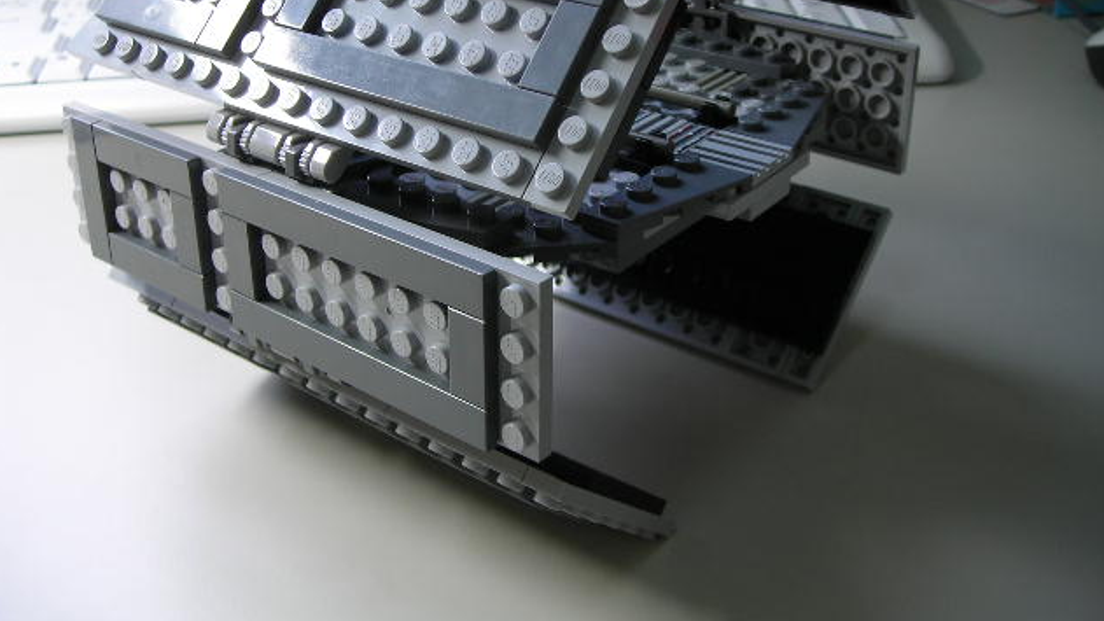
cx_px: 551
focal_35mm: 42
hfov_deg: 48.4
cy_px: 219
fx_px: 1230
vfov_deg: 28.2
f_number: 3.2
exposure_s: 1/19.7
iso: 50
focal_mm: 6.3
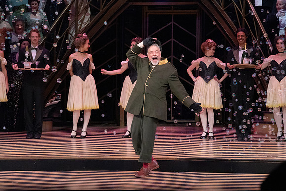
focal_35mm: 200
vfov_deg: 6.9
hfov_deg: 10.3
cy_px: 96
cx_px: 143
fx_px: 1589
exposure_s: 1/400
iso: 12800
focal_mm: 200
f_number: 16
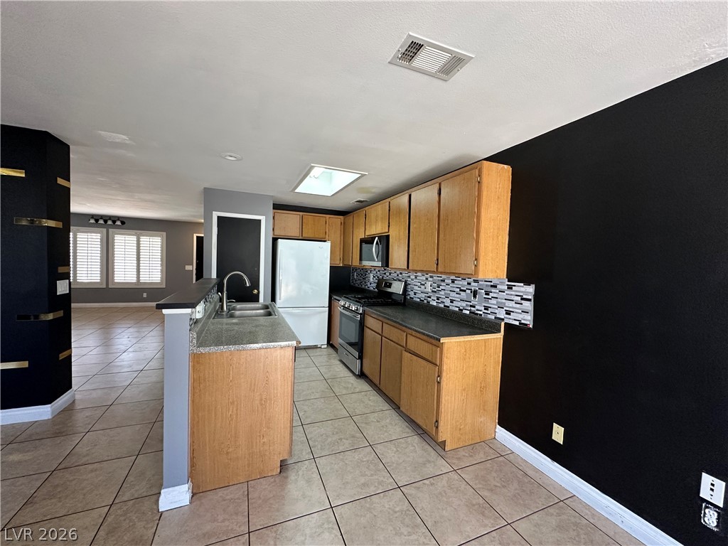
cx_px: 364
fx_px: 294
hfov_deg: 102.1
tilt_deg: -1.8
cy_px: 273
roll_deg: -1.8
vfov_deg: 85.7
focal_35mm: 14
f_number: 2.2
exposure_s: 1/120
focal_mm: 2.22
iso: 250
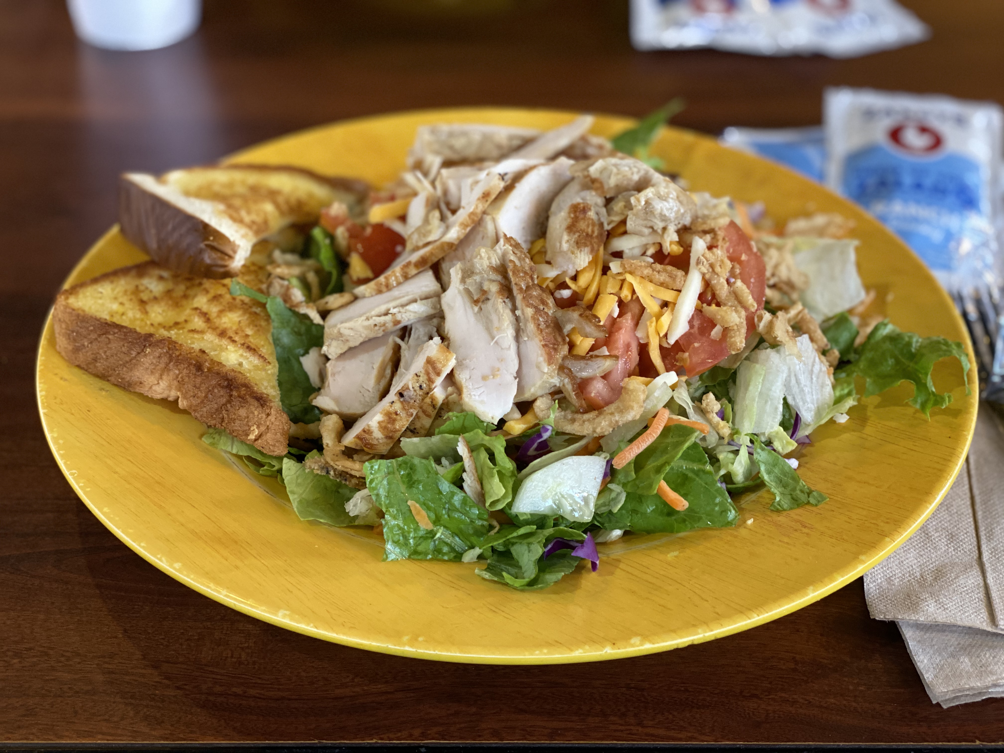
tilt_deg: -36.8
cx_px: 502
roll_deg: -1.3
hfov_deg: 36.8
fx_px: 1508
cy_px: 376
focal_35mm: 52
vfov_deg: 28.0
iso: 200
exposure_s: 1/40
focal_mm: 6
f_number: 2
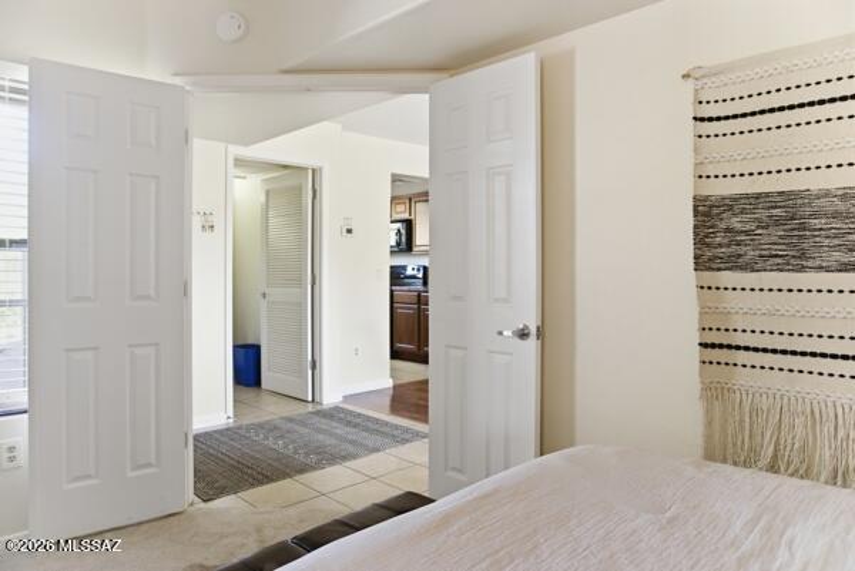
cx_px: 428
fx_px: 570
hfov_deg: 73.7
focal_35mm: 24
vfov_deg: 53.2
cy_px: 286
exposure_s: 1/40
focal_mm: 16
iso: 250
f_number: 4
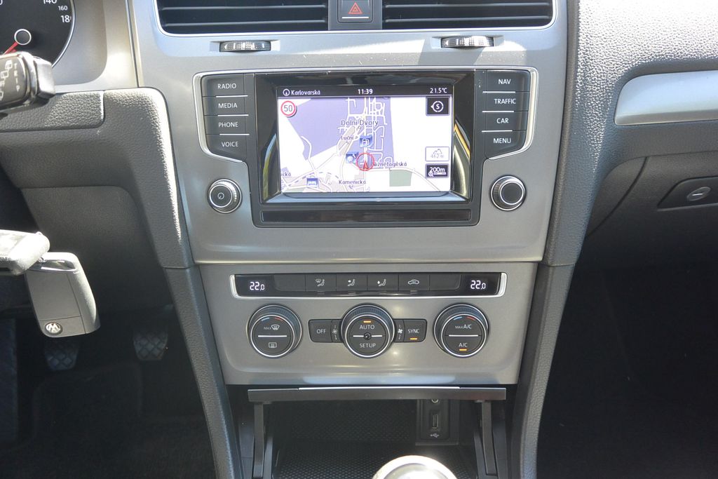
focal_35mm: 27
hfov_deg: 67.4
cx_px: 359
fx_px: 539
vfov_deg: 47.9
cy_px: 240
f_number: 3.5
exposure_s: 1/125
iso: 400
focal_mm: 10
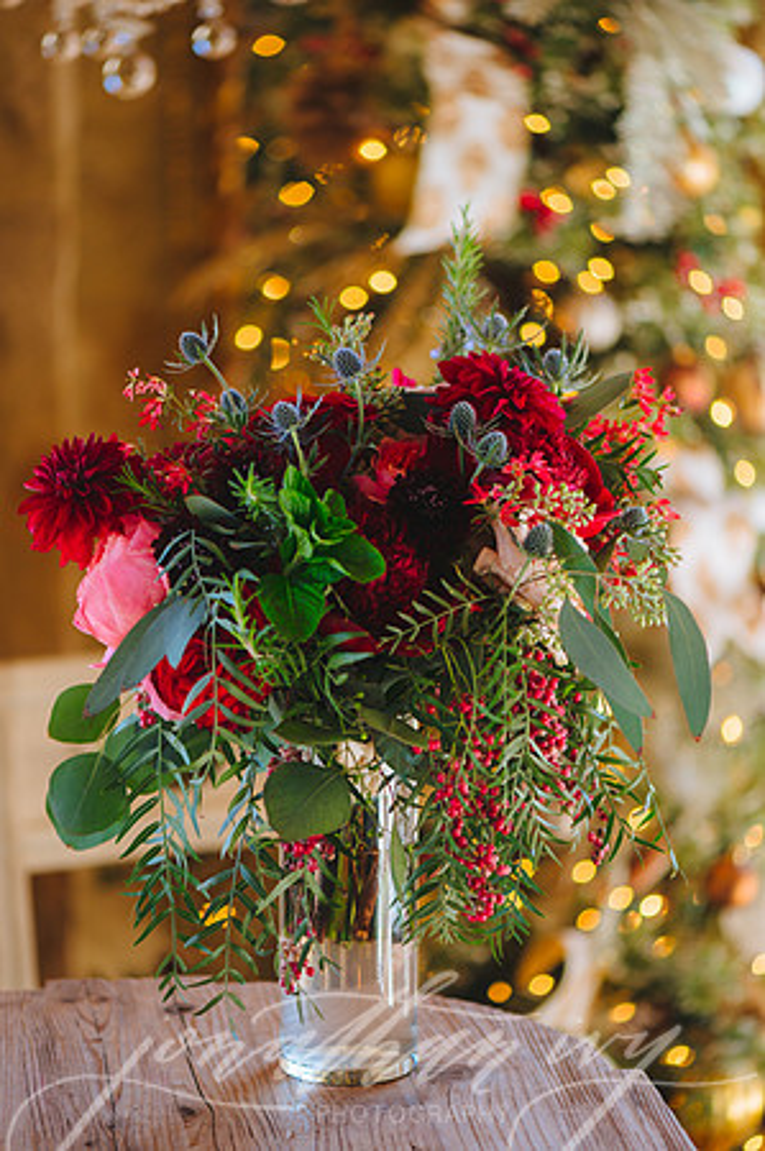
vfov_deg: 19.5
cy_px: 576
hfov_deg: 13.0
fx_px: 3354
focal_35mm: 105
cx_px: 382
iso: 320
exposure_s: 1/80
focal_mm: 105
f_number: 3.2
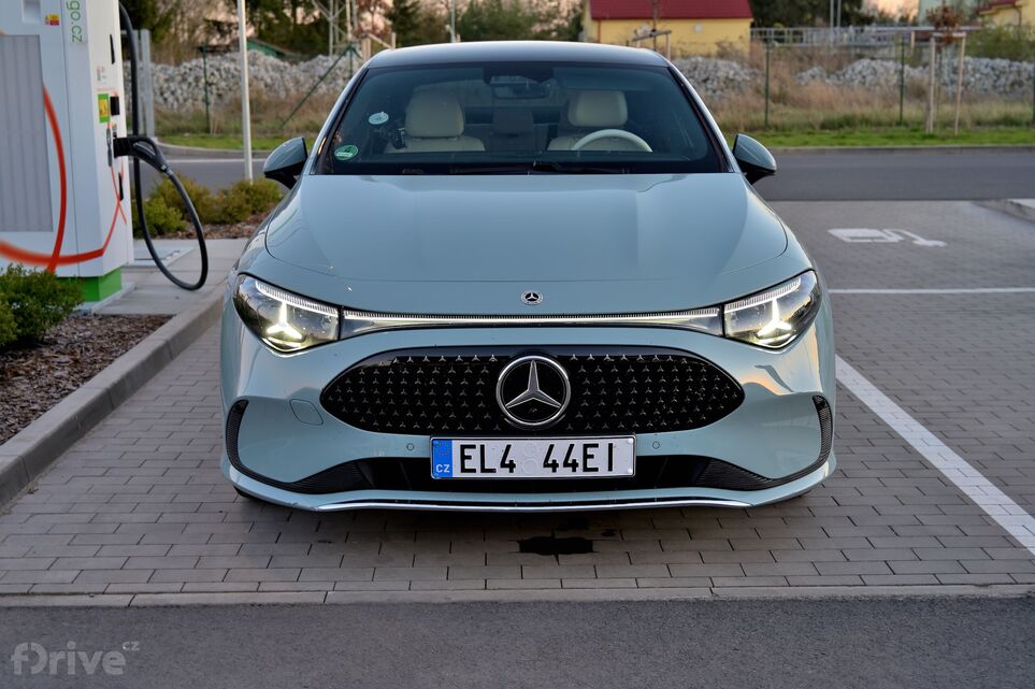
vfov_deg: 29.8
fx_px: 1293
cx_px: 518
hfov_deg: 43.6
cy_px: 344
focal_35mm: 45
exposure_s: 1/25
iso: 100
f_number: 4
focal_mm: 45
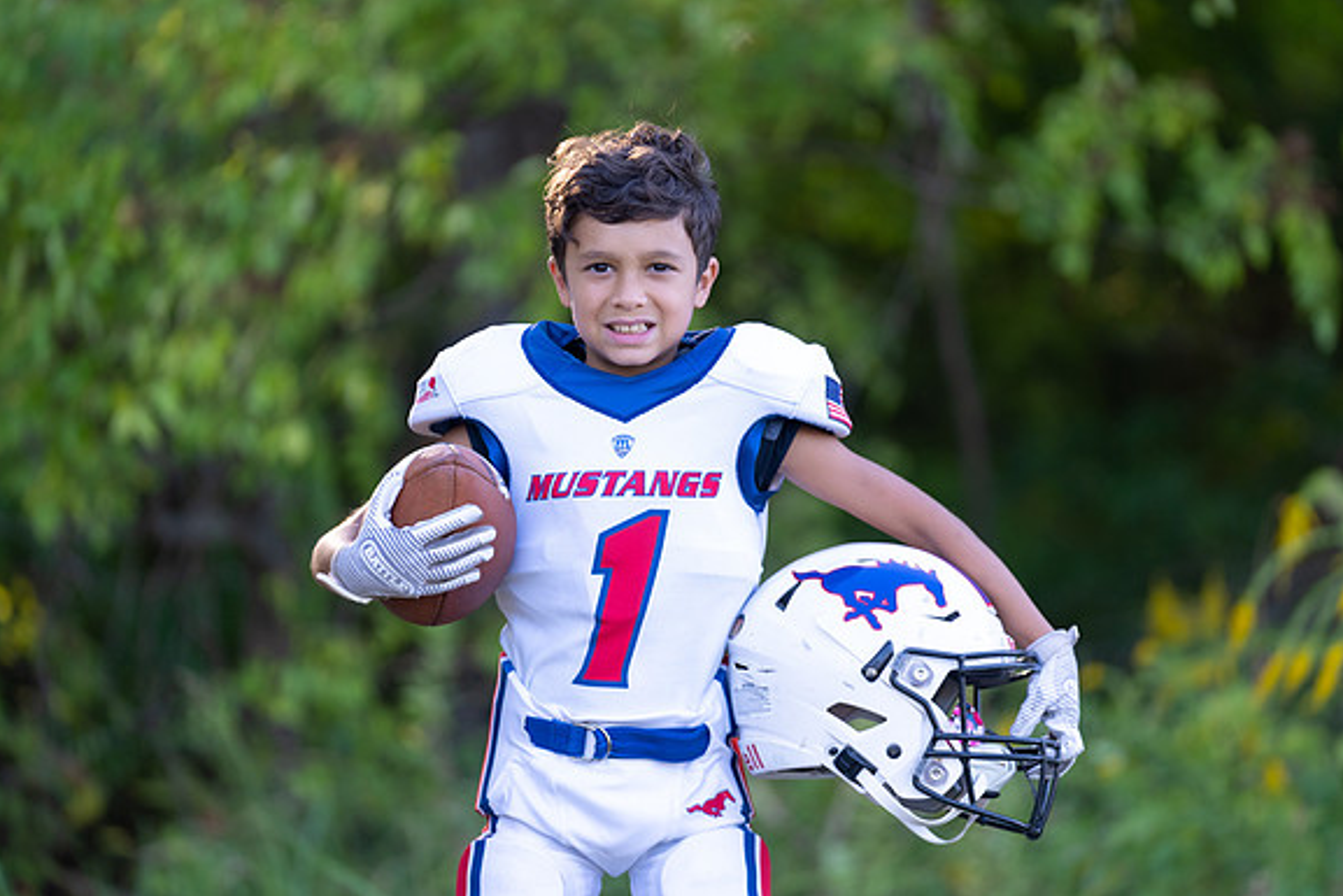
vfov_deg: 6.9
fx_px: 7463
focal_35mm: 200
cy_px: 396
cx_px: 659
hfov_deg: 10.3
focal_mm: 178
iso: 250
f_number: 2.8
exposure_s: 1/320
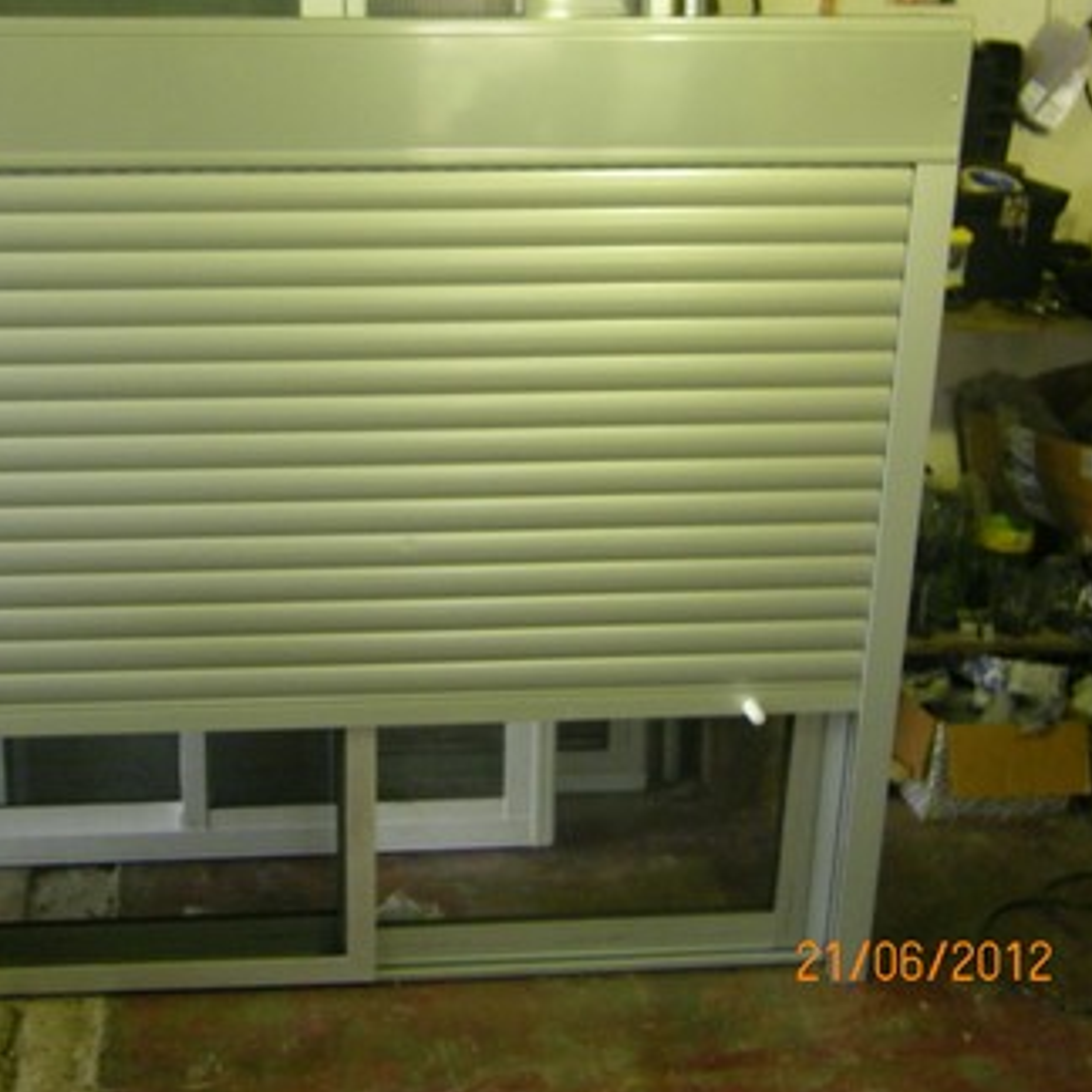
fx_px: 1606
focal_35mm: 45
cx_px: 398
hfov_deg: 37.3
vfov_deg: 37.5
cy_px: 494
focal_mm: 5.8
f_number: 2.8
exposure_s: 1/30
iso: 250
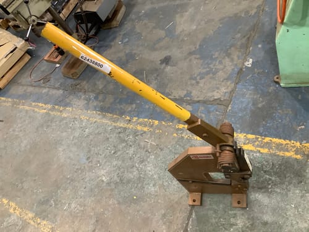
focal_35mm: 31
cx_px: 154
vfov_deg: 45.4
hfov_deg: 58.4
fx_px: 277
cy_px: 116
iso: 400
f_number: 2.4
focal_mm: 3.3
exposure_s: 1/60
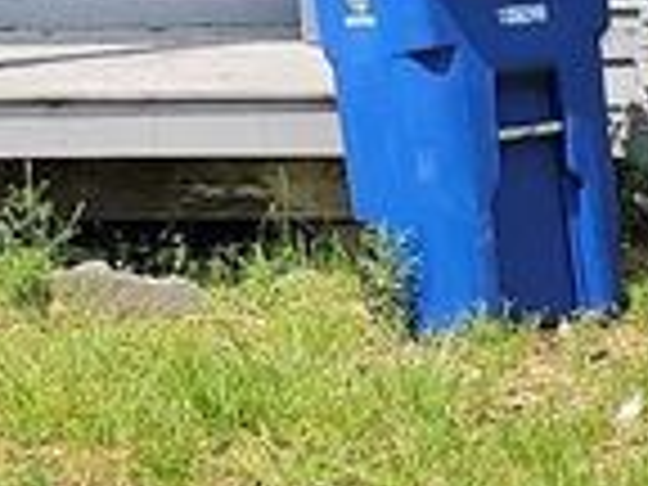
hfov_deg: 12.1
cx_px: 140
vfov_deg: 8.9
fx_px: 3051
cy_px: -243
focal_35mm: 163
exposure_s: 1/545
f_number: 1.7
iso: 10
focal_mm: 6.3
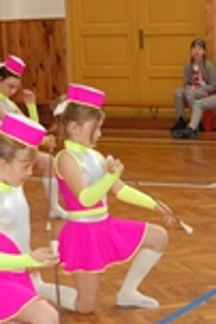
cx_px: 137
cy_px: 104
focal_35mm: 128
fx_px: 1155
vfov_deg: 16.0
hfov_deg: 10.7
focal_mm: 26
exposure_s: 1/60
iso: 400
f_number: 4.2
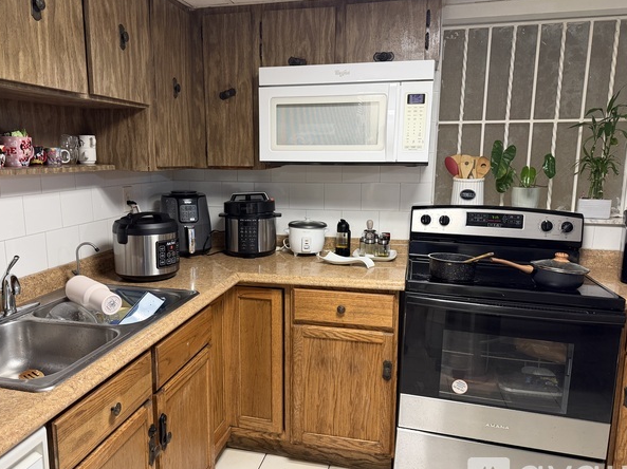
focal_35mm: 27
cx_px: 286
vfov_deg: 51.3
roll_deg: +1.0
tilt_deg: -9.2
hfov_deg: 65.2
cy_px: 236
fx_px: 489
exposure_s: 1/60
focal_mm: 6.76
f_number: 1.78
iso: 250
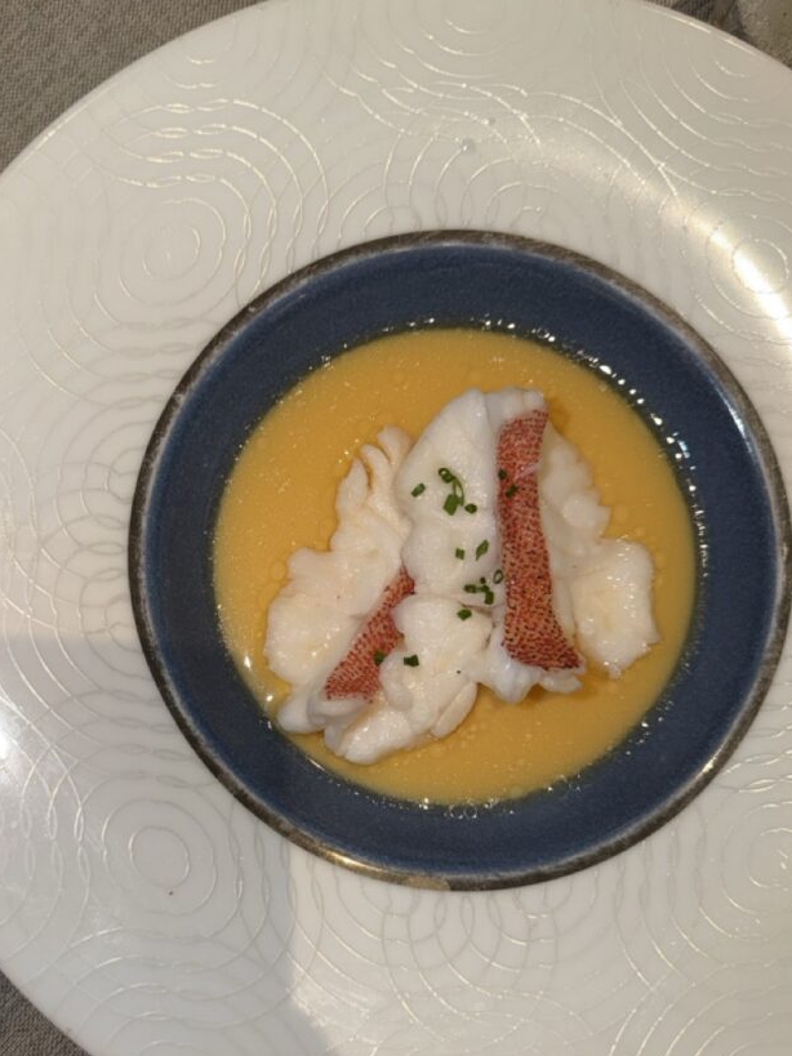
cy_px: 609
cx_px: 316
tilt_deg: -83.7
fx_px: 915
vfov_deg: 59.7
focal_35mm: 30
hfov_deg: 46.5
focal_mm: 6.76
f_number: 1.78
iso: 50
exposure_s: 1/89
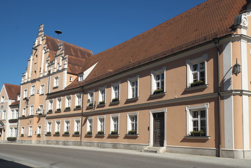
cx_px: 126
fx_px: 223
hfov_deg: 58.7
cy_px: 84
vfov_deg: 41.1
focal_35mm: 32
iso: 200
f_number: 13
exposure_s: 1/210
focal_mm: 21.4
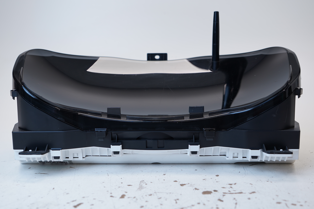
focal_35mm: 42
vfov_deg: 31.9
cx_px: 157
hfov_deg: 46.4
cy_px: 104
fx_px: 366
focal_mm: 28
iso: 100
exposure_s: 1/60
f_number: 4
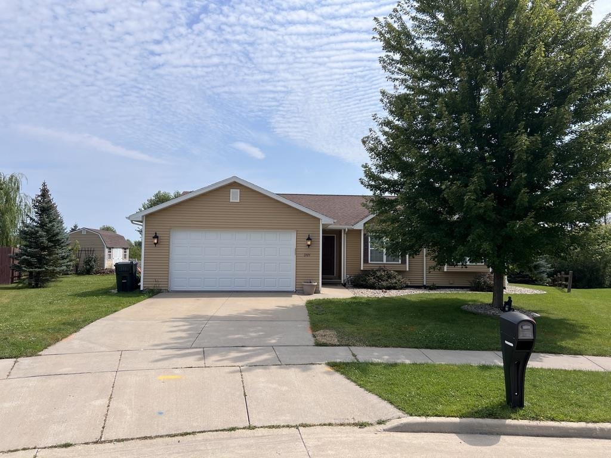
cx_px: 306
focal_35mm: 26
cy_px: 229
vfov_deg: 53.1
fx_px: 459
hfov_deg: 67.3
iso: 50
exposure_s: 1/6579
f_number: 1.5
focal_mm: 5.7
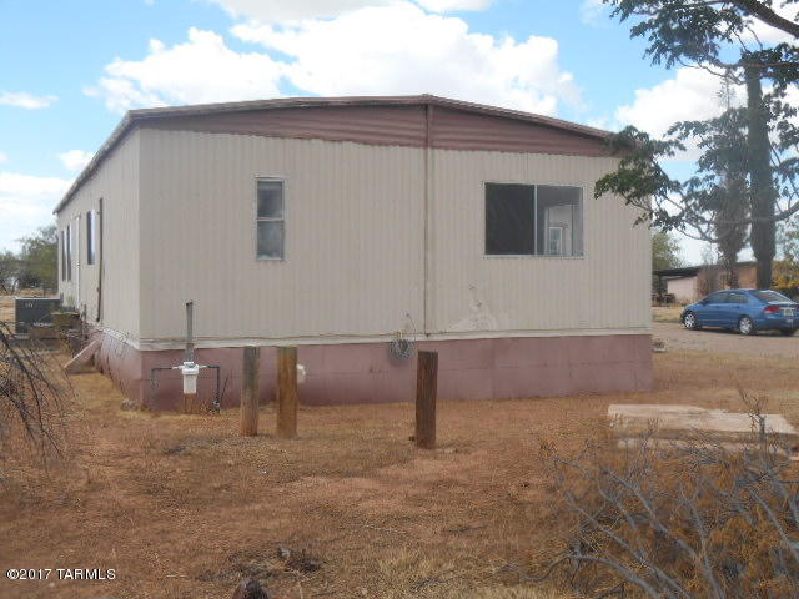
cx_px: 400
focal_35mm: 41
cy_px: 300
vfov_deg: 35.1
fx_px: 946
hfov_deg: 45.8
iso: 80
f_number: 3.9
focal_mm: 7.2
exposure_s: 1/400
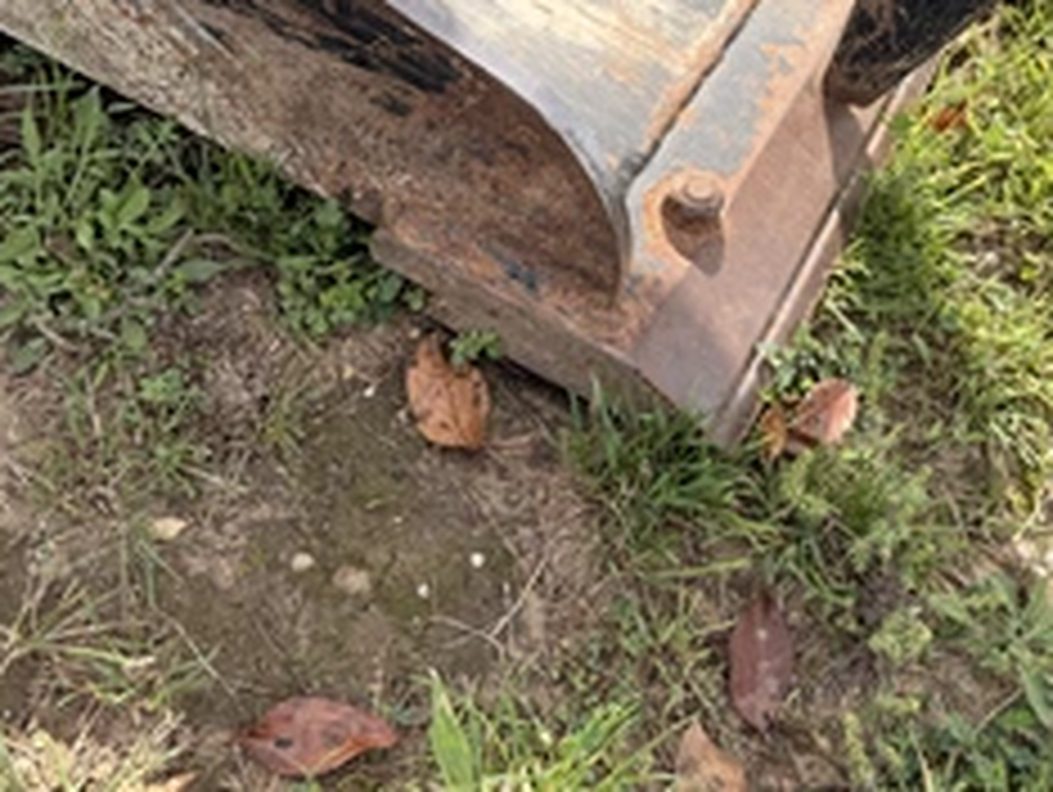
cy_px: 234
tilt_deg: -46.0
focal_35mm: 41
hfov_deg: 45.2
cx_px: 680
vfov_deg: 34.7
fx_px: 1248
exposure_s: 1/1493
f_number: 1.78
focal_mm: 6.76
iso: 80
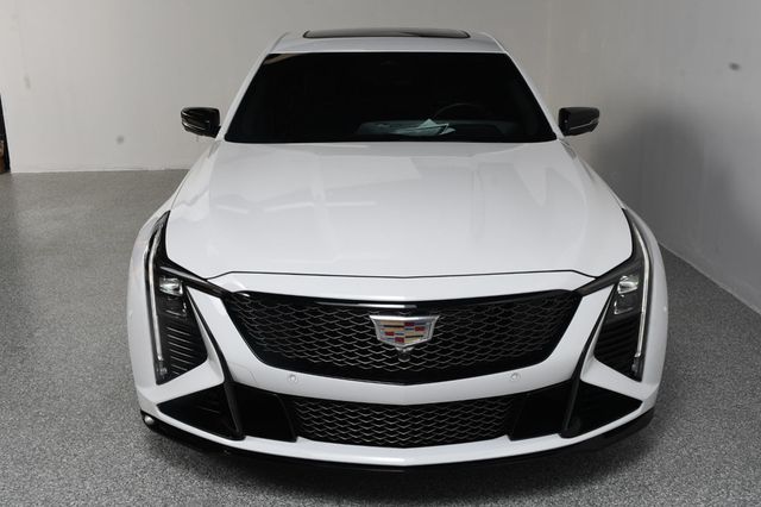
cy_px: 254
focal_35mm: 40
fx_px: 845
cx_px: 380
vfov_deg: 33.4
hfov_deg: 48.5
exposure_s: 1/160
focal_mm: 27
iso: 100
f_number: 13
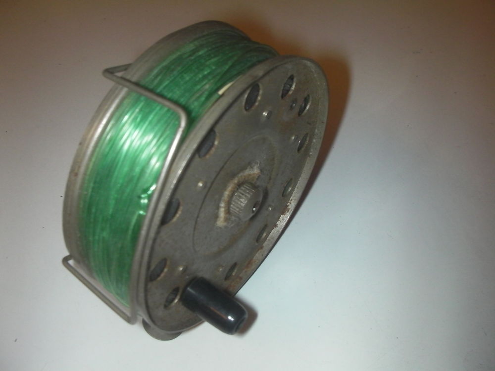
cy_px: 186
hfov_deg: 49.0
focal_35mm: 38
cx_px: 248
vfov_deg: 37.7
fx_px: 543
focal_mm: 6.3
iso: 200
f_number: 5.6
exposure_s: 1/30
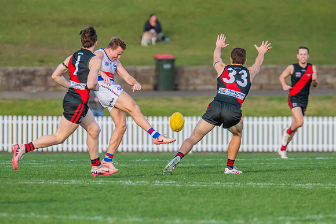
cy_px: 95
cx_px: 152
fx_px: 5413
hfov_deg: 3.6
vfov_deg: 2.4
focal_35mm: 580
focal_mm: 420
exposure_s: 1/1250
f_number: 6.3
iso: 800
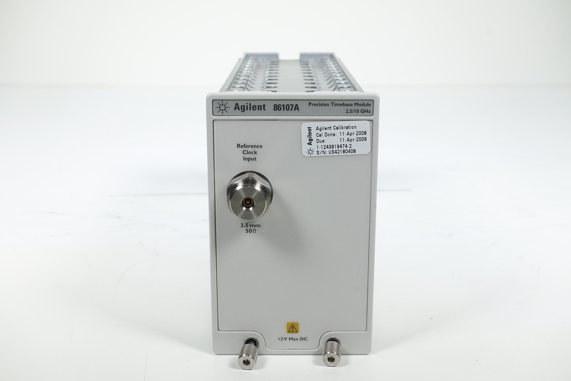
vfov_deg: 27.0
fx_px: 793
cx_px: 286
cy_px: 190
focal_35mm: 50
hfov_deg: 39.6
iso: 125
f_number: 5.6
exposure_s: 1/100
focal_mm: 18.51
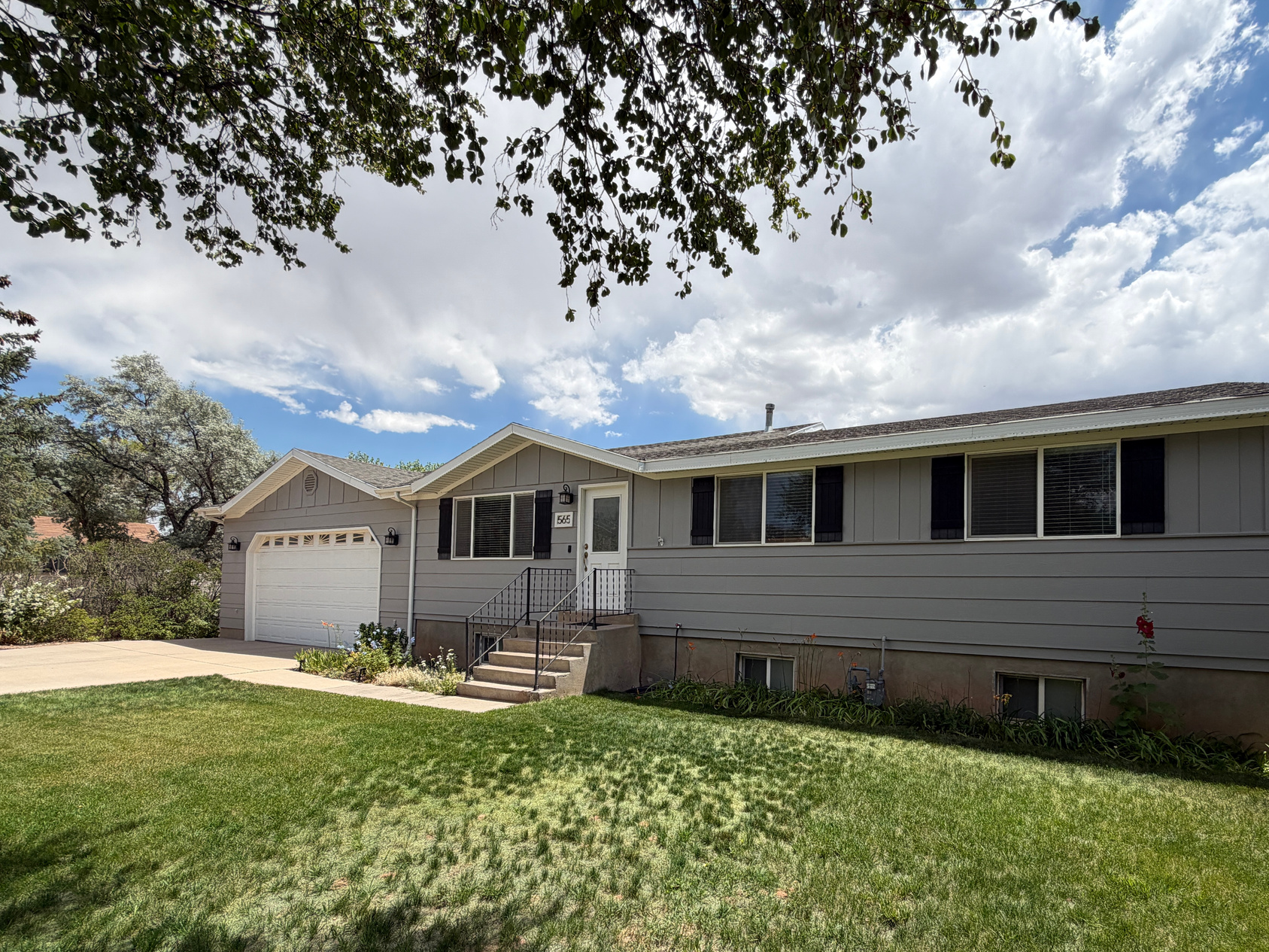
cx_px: 687
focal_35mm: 17
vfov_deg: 73.9
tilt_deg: +1.5
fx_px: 623
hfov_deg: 90.8
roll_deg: -1.0
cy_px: 572
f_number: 2.2
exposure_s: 1/1001
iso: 20
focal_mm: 2.22
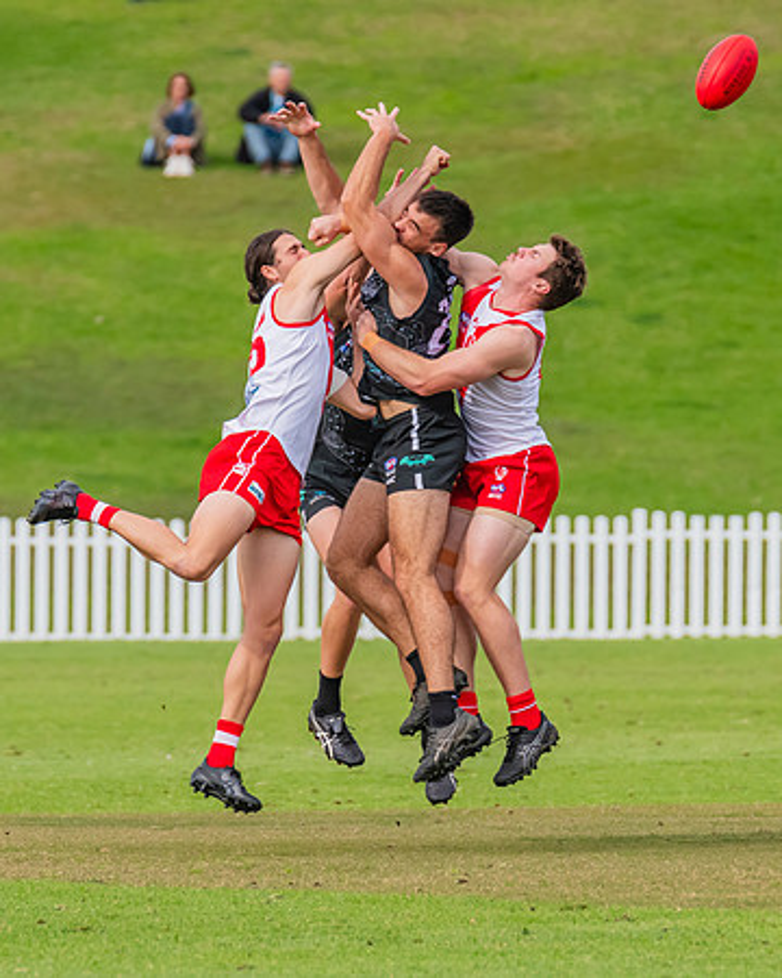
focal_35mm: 795
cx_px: 434
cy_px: 476
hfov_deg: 1.9
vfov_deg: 2.4
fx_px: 23012
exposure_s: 1/1600
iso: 800
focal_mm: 420
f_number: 8
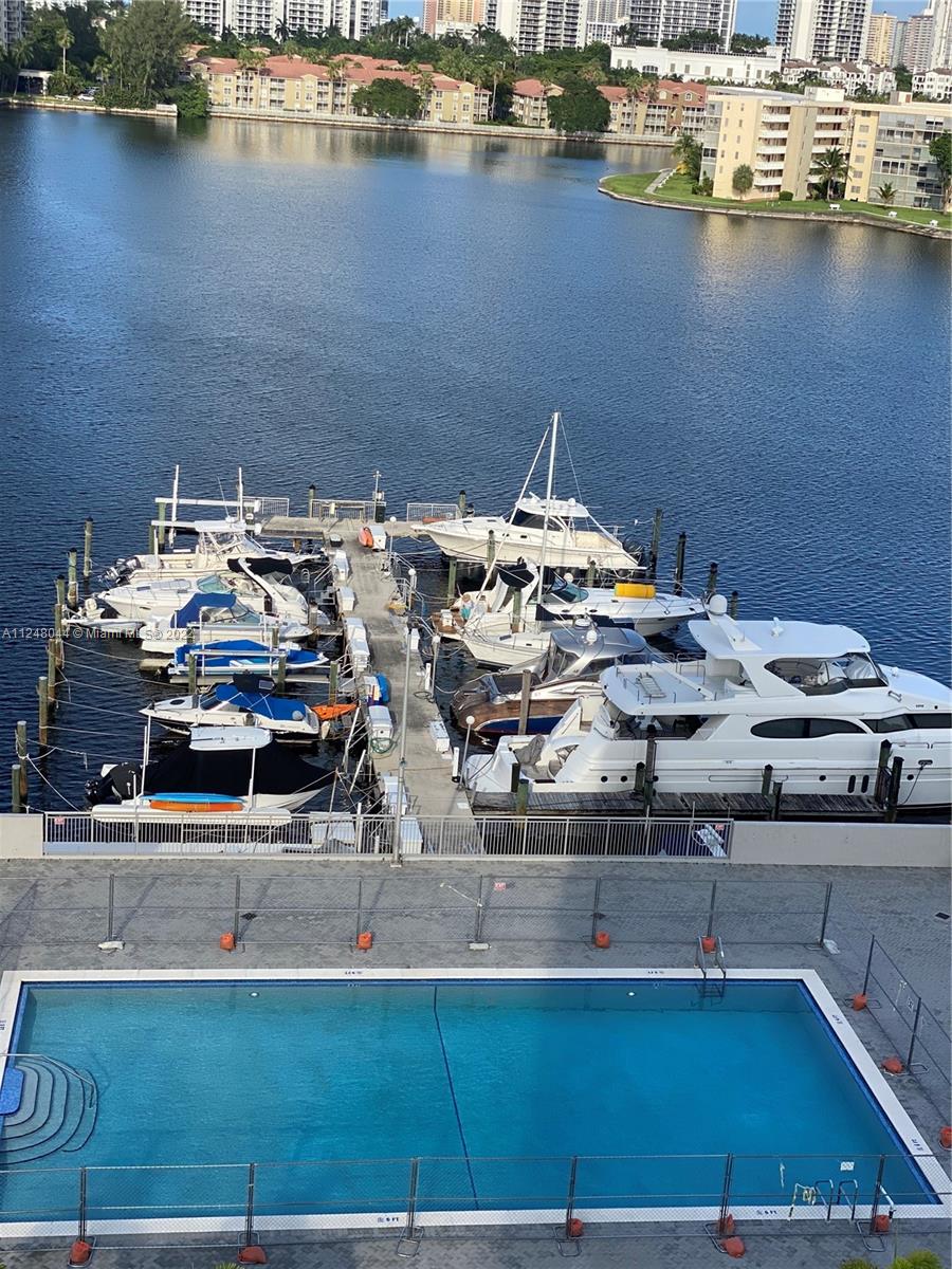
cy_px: 634
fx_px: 1907
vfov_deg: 36.8
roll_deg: -3.9
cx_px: 476
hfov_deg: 28.0
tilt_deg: -16.5
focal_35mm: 52
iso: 20
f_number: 2
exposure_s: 1/1043
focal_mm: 6
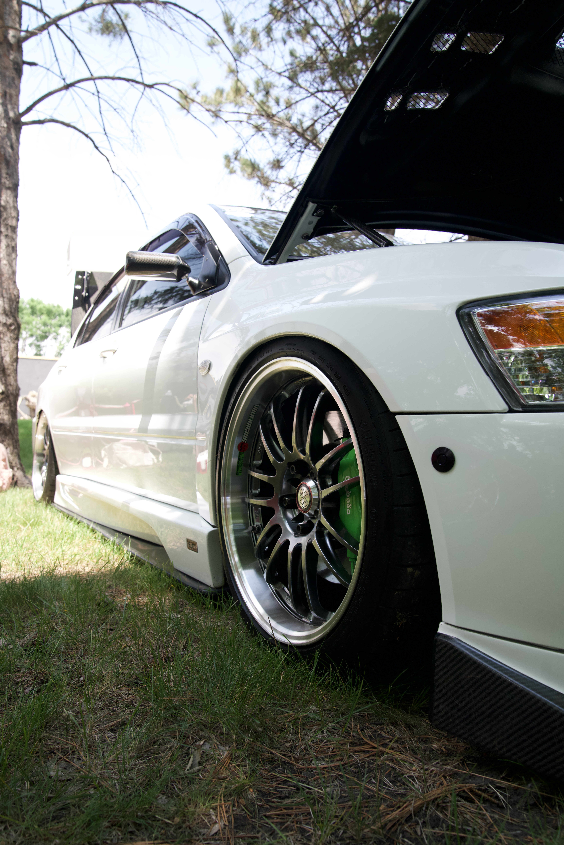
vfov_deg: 71.5
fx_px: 587
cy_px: 431
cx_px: 285
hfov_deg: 51.3
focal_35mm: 25
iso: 1250
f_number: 5.6
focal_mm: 24
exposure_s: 1/200
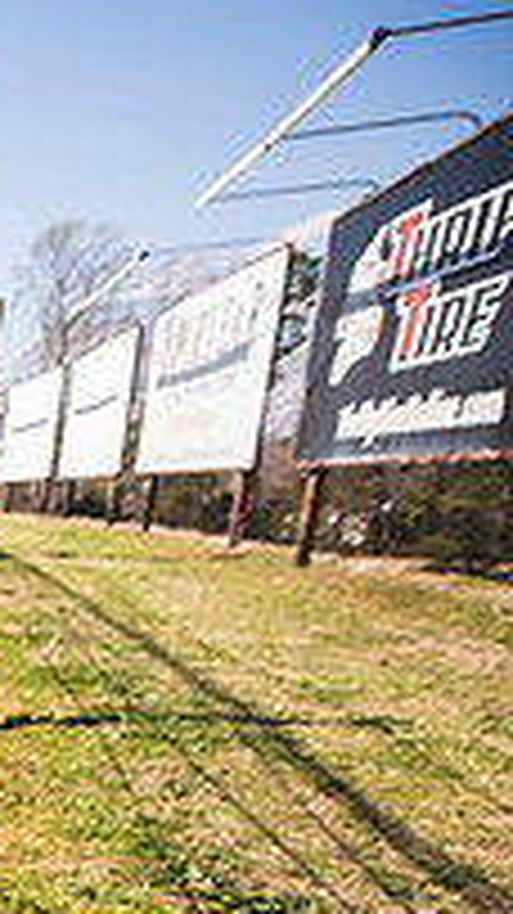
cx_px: -774
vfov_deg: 44.9
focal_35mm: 42
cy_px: 786
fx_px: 1017
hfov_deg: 14.4
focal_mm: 14
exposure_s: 1/1600
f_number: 2.8
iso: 100
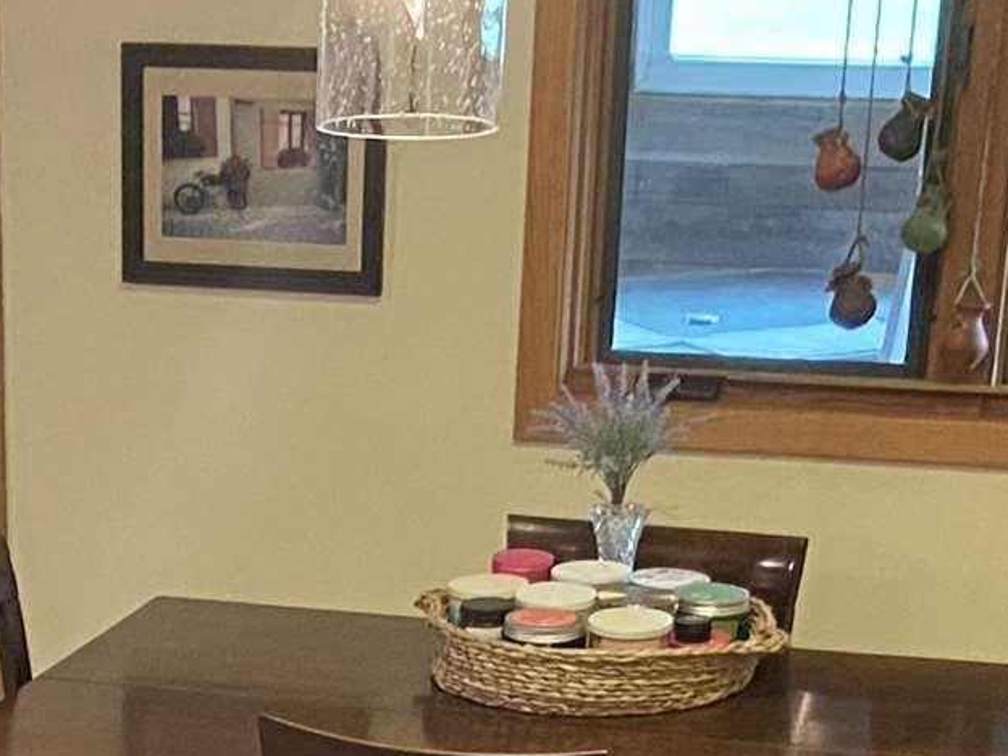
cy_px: 1536
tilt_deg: -28.0
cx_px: 58
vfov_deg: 10.6
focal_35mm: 128
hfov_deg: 15.2
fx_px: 3727
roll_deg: +1.0
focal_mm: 4.25
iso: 500
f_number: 1.8
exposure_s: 1/60
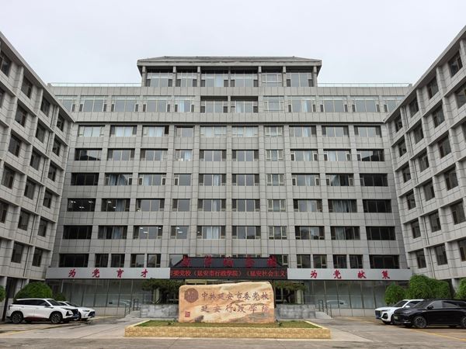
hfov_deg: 65.3
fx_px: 363
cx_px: 233
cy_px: 174
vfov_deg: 51.4
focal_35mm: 27
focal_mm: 8.5
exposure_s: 1/1745
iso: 50
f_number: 2
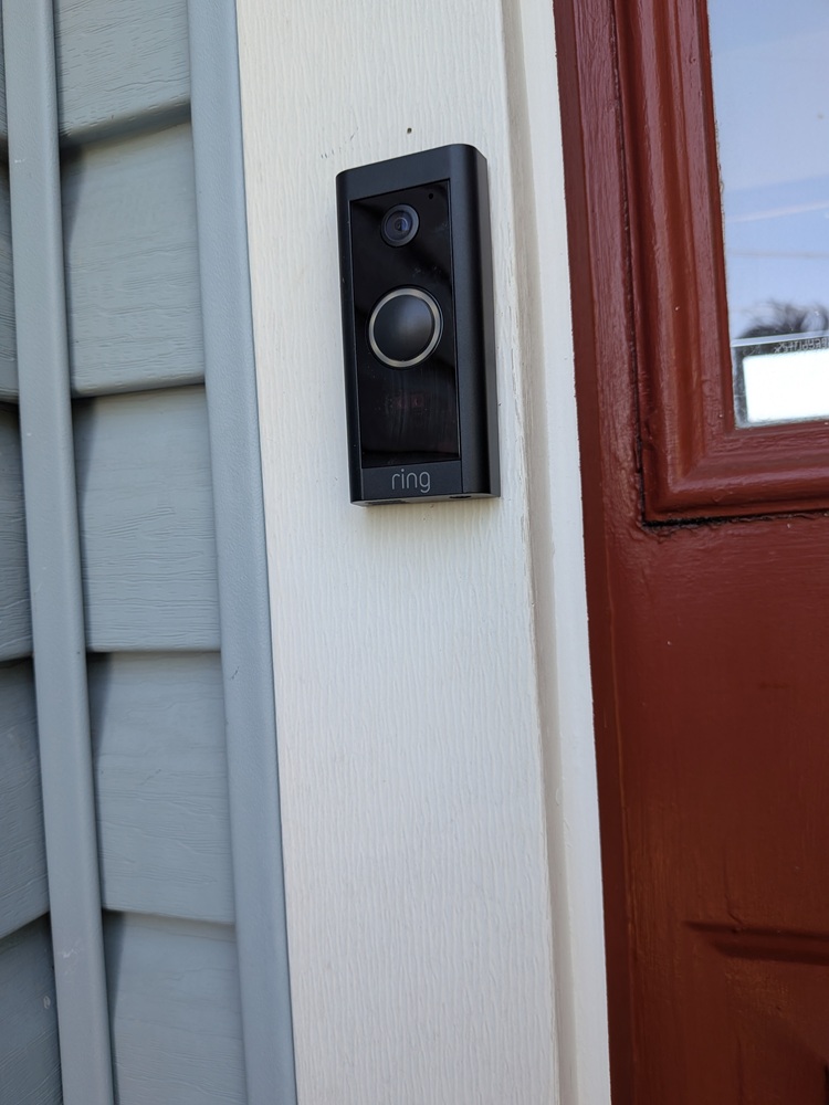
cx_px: 414
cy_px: 552
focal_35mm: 24
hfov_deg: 56.8
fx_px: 766
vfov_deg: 71.6
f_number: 1.7
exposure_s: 1/142
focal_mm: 4.53
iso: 30
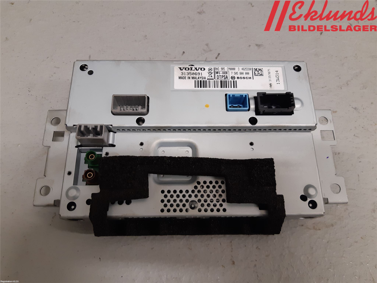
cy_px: 142
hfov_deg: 67.3
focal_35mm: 26
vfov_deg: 53.1
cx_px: 188
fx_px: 283
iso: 125
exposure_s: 1/50
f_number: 1.7
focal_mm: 3.93
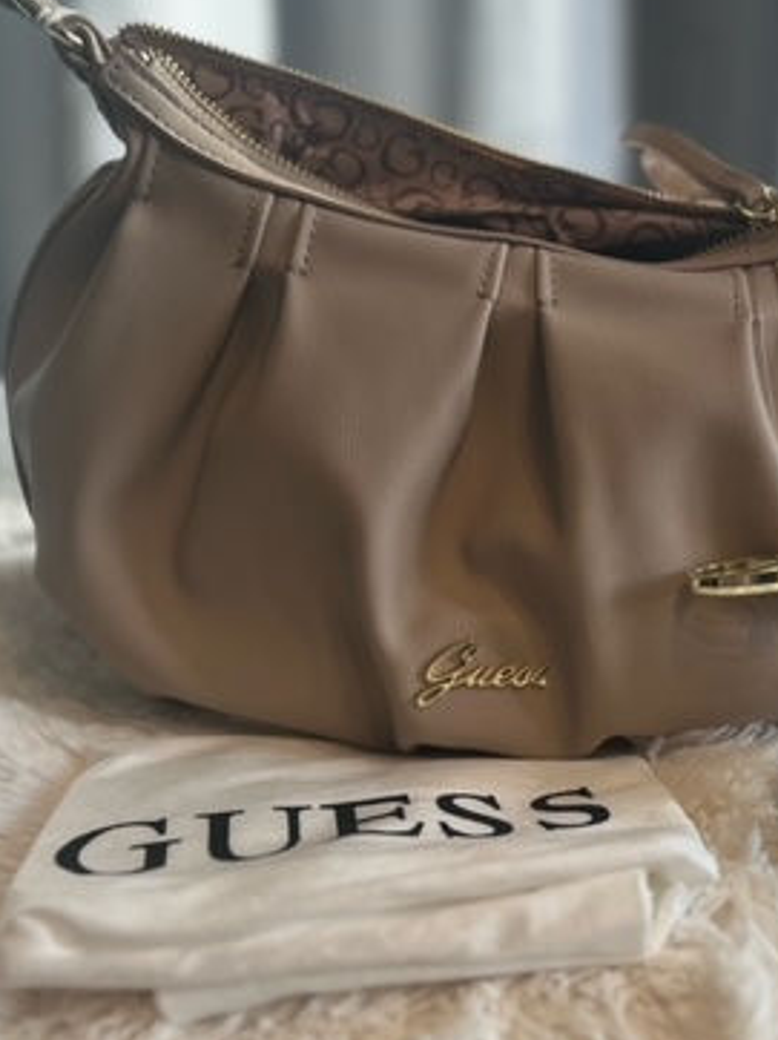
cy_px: 621
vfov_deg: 41.1
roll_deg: +1.1
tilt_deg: -25.6
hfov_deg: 31.0
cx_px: 568
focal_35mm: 46
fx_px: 1380
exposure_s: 1/157
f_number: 1.5
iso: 40
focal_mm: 5.7
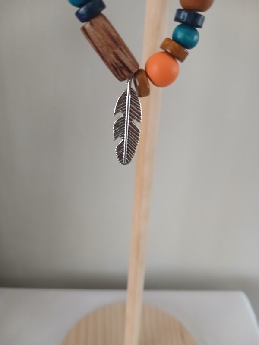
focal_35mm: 27
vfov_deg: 65.3
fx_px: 269
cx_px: 130
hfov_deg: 51.4
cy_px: 172
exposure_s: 1/25
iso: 500
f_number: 1.8
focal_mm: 3.98
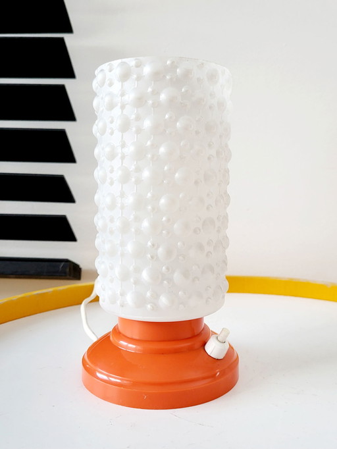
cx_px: 168
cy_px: 224
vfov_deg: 67.3
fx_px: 337
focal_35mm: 26
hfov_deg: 53.1
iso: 200
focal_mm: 5.4
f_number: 1.8
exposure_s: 1/100
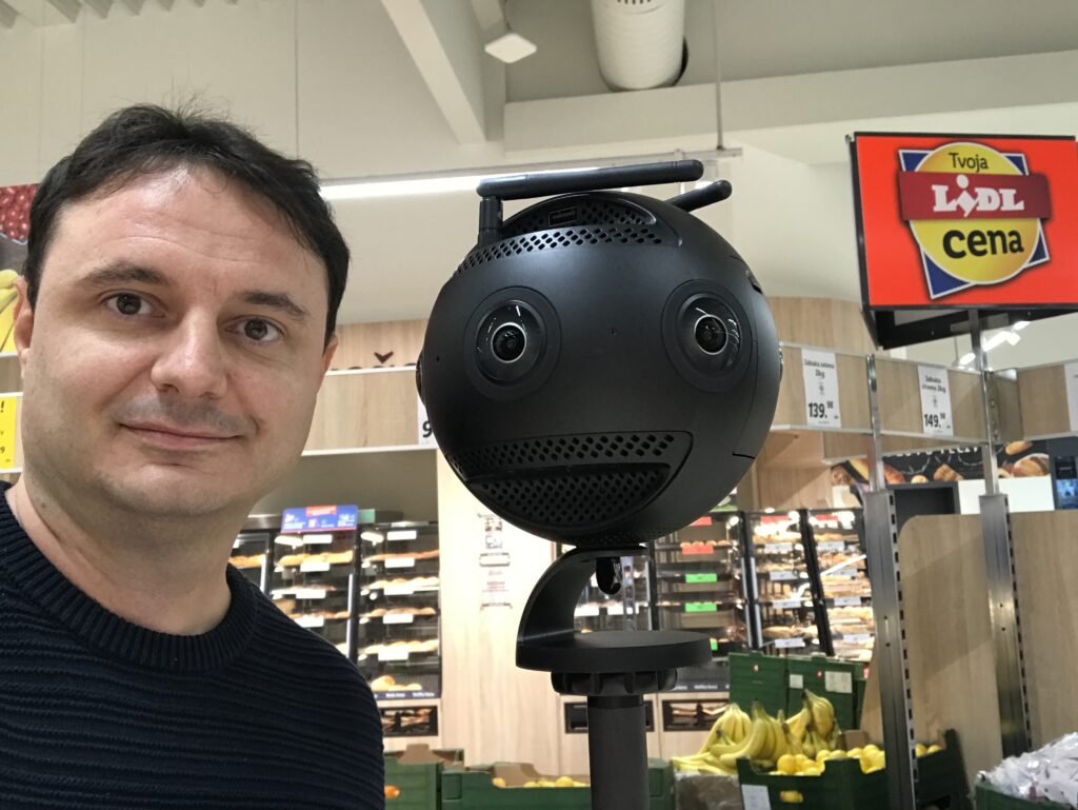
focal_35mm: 32
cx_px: 539
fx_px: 997
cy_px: 405
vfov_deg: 44.2
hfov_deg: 56.8
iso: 100
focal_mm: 2.87
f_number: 2.2
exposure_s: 1/33
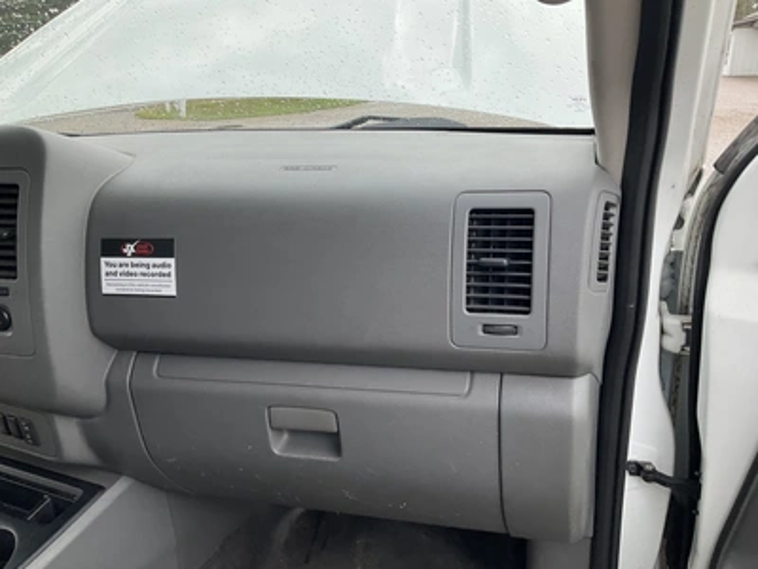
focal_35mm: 29
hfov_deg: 61.7
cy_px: 284
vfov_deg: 48.2
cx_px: 379
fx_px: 635
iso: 16
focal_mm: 3
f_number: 1.8
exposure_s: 1/126
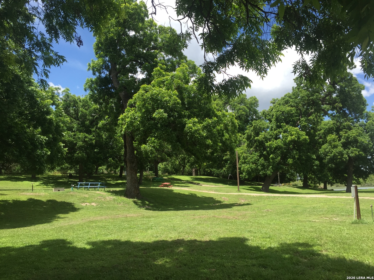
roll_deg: +0.3
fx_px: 313
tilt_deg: +8.9
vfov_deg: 48.2
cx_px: 187
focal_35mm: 29
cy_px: 140
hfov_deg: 61.7
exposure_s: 1/1041
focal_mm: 4.15
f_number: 2.2
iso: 32
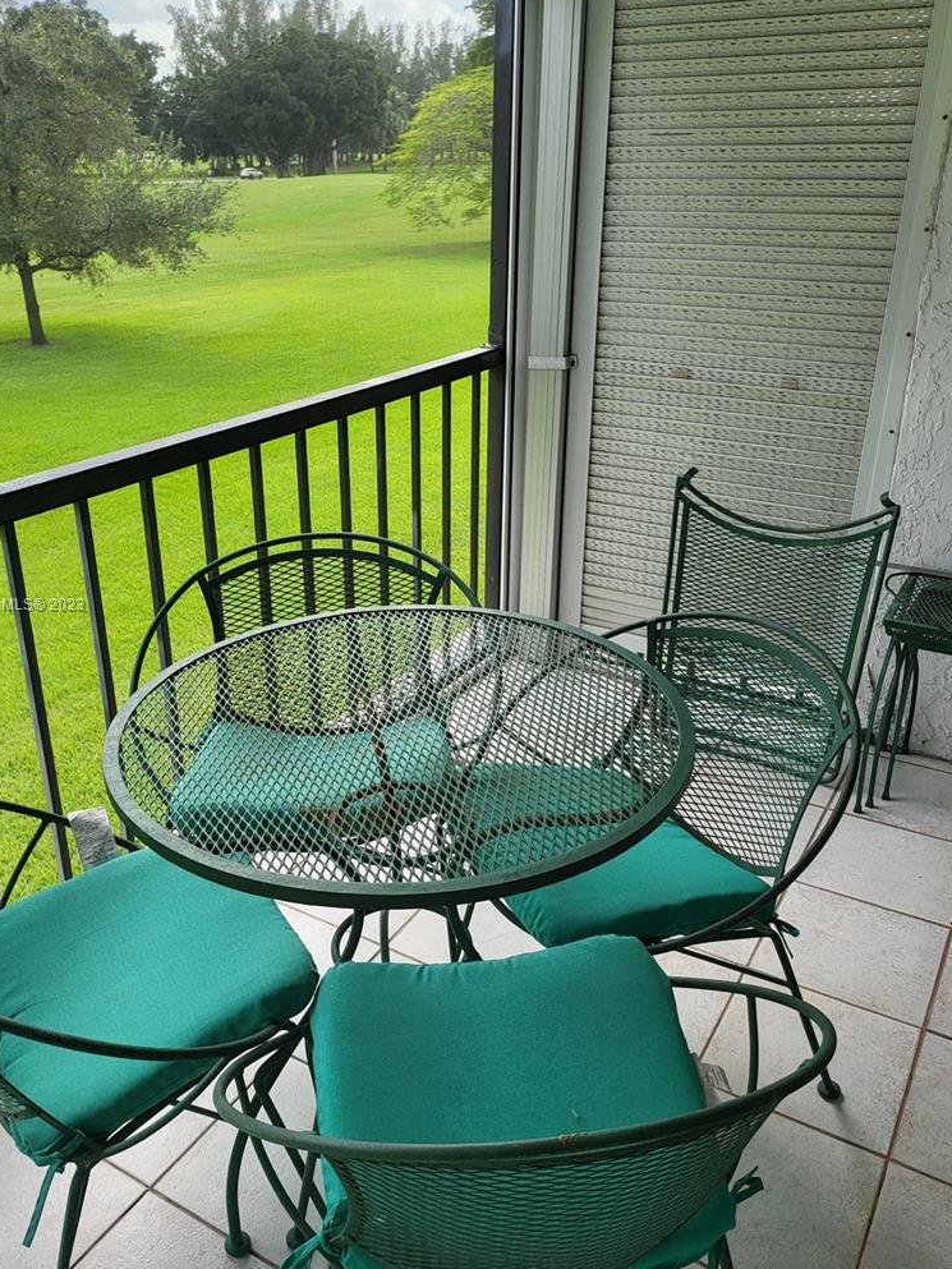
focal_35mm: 29
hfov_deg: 48.2
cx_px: 426
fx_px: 1063
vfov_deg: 61.6
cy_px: 606
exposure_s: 1/287
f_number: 1.8
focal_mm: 5
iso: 40
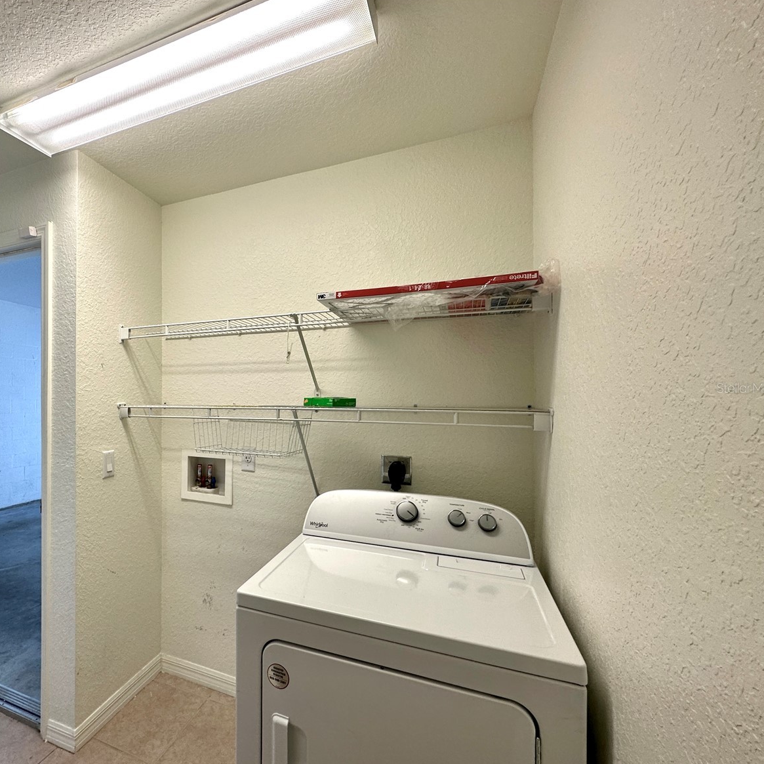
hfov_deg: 81.1
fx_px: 424
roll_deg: +0.2
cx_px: 254
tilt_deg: +0.9
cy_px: 388
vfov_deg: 84.0
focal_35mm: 17
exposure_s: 1/120
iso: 64
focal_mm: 2.22
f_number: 2.2
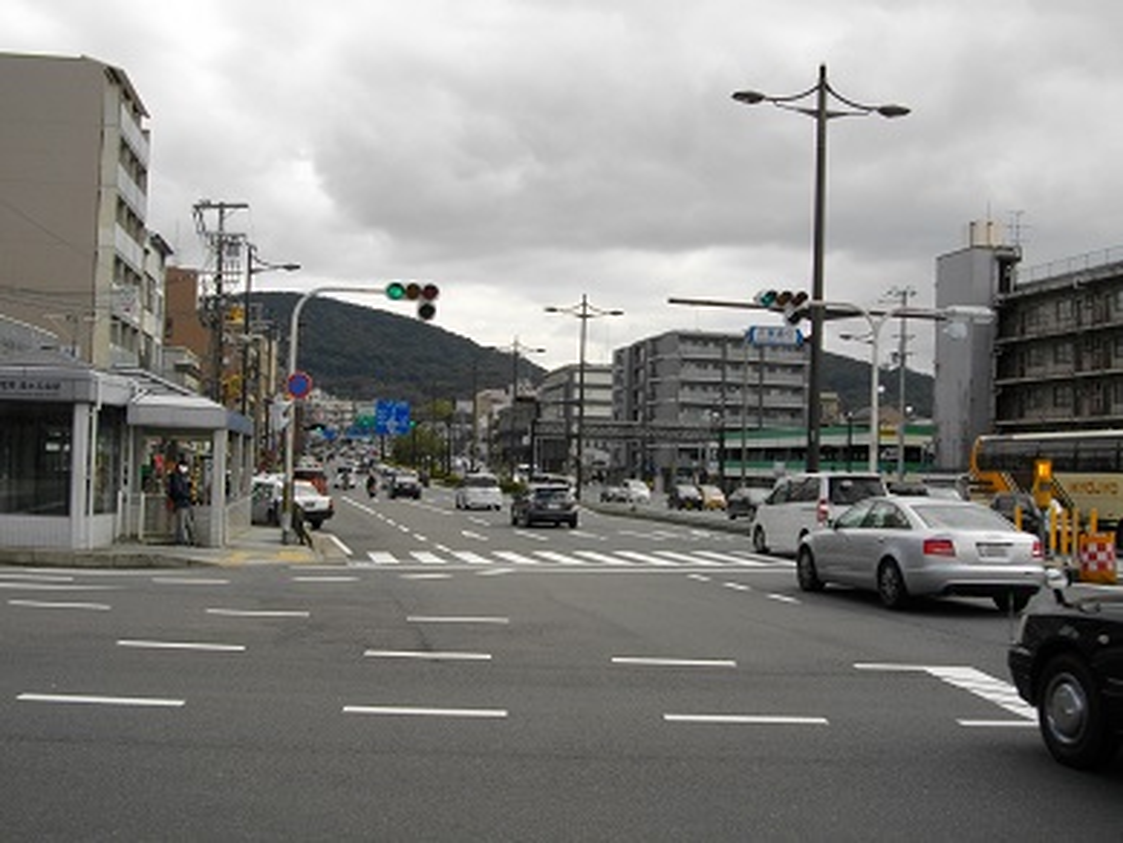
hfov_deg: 46.8
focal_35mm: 40
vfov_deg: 36.0
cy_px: 422
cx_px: 562
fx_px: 1298
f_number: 6.3
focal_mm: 7.1
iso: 100
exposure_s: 1/320
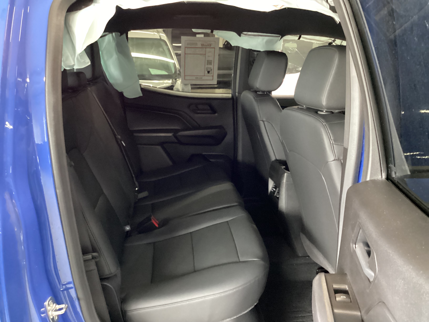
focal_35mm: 31
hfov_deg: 58.4
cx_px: 214
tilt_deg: -19.8
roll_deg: +0.4
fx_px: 384
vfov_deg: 45.4
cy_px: 161
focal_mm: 3.3
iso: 640
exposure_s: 1/24
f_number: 2.4
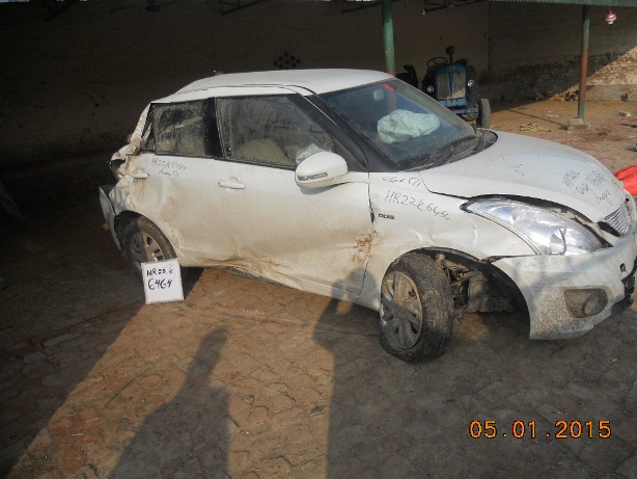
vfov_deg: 51.4
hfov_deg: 65.3
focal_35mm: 27
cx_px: 318
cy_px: 240
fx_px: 497
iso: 80
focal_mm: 4.9
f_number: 3.2
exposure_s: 1/1000
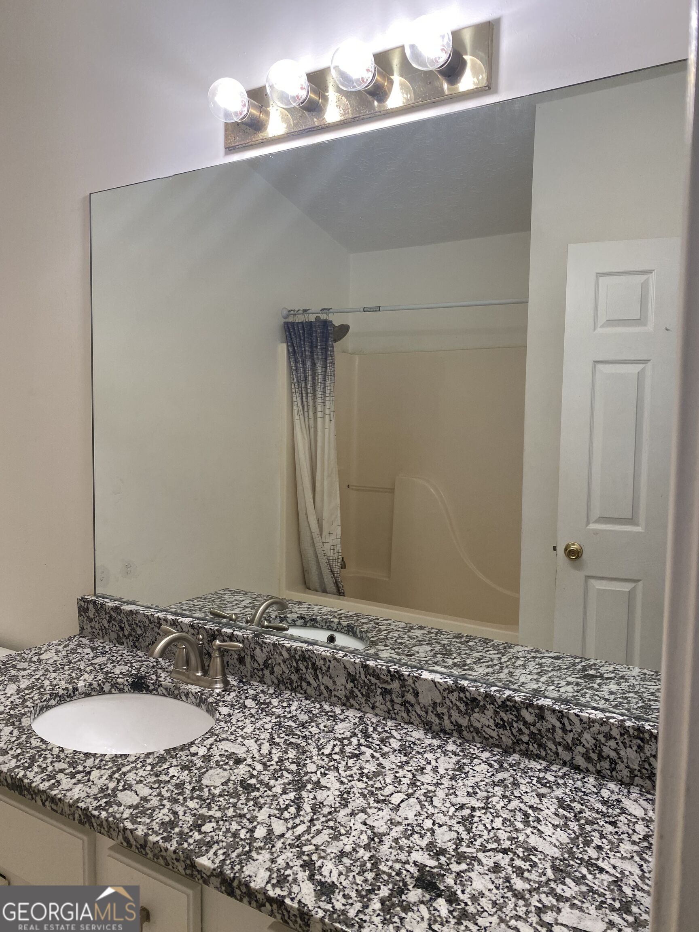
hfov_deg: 53.1
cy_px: 466
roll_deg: -1.8
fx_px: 700
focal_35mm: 26
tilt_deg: -4.6
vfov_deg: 67.3
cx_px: 350
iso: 100
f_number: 1.8
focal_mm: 4.25
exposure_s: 1/120
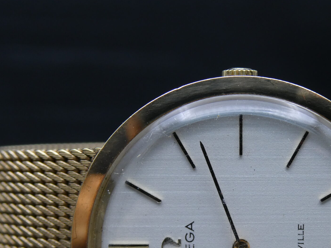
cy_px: 220
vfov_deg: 16.9
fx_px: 822
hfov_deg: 22.7
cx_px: 207
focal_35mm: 86
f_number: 4
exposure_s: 1/80
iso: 100
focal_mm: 8.4
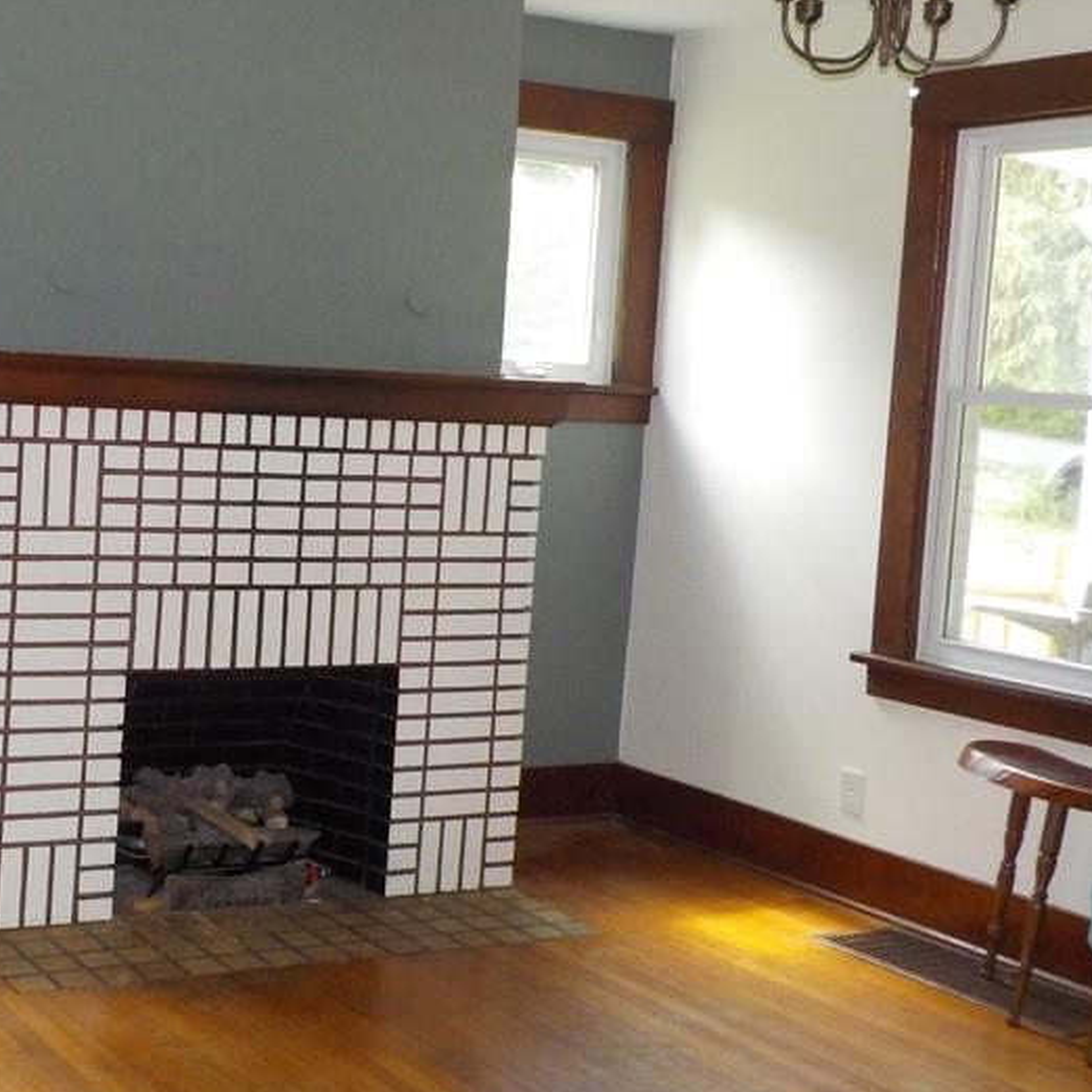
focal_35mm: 52
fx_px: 1856
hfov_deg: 31.4
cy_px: 513
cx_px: 134
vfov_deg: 32.8
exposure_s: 1/30
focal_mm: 4.1
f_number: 3.3
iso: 400
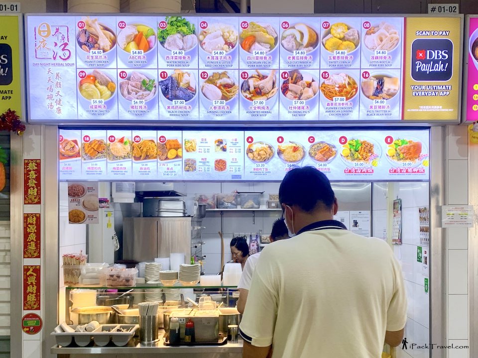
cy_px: 179
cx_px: 239
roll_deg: +0.6
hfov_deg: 67.3
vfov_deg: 53.1
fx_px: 359
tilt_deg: +0.8
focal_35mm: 26
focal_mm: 4.25
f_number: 1.8
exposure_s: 1/100
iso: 25
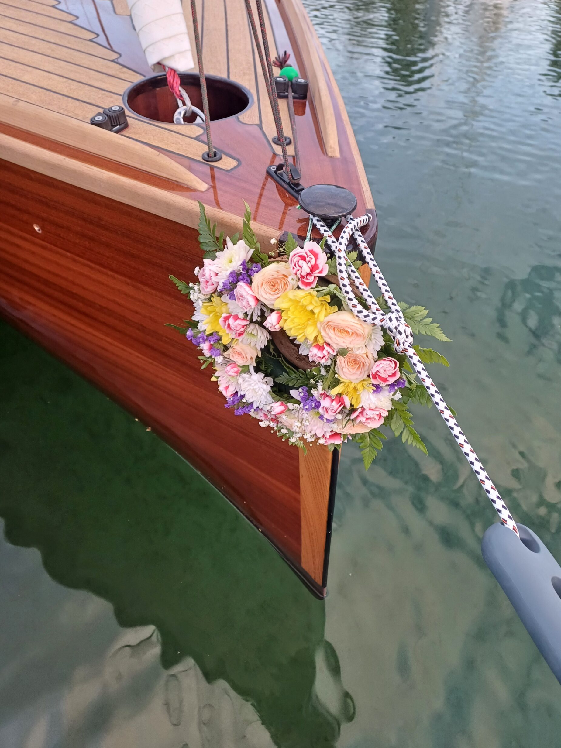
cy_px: 374
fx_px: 562
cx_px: 291
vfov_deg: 67.3
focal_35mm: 26
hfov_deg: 53.0
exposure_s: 1/50
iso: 80
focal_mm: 4.65
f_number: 1.8
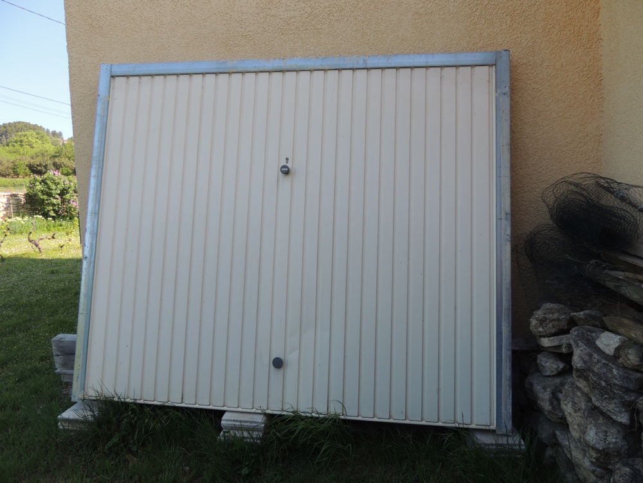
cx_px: 322
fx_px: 446
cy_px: 242
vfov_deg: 56.8
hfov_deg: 71.6
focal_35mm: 24
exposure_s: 1/400
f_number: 3
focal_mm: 4.3
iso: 100
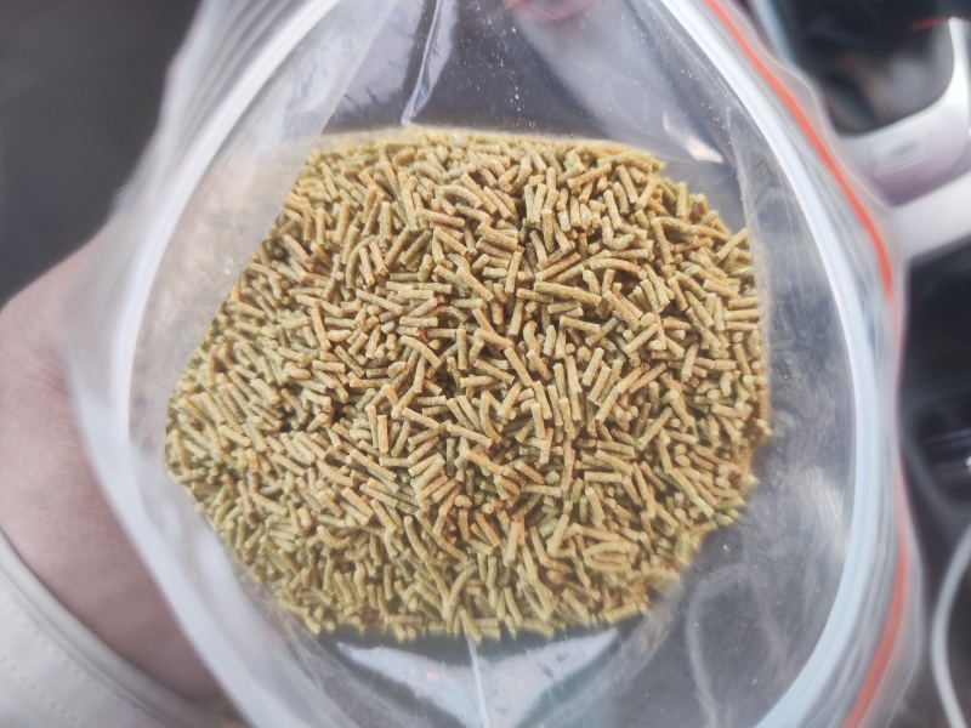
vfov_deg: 56.8
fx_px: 673
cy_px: 364
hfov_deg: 71.6
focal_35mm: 24
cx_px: 486
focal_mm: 5.59
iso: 86
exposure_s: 1/100
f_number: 1.88
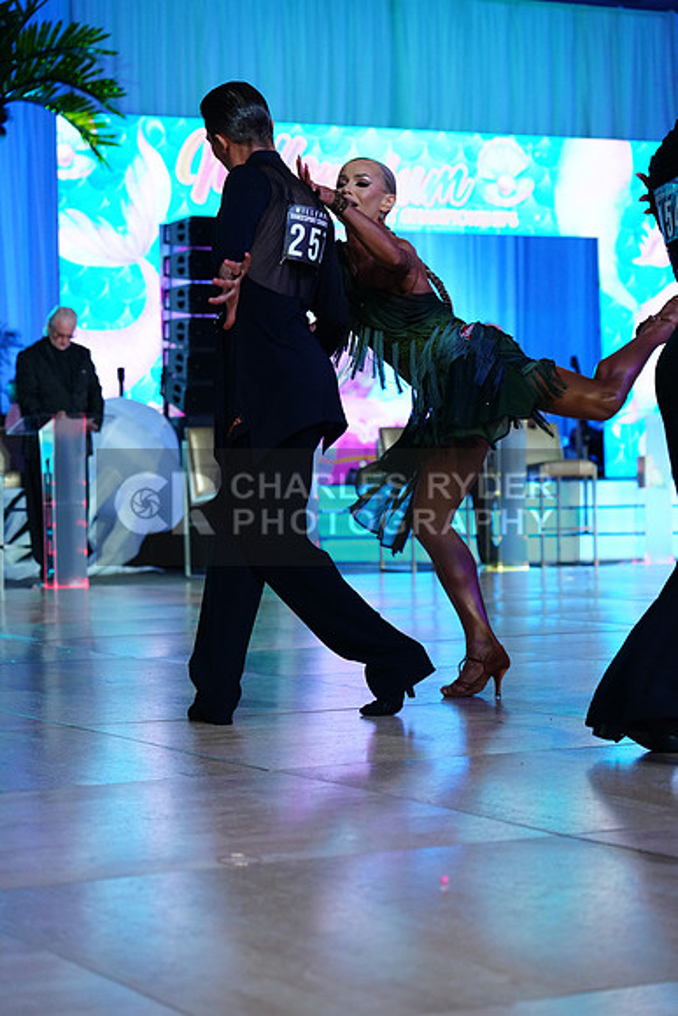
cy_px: 508
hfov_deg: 16.1
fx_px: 2400
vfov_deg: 23.9
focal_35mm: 85
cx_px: 339
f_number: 4
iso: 2500
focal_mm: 85
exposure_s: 1/400
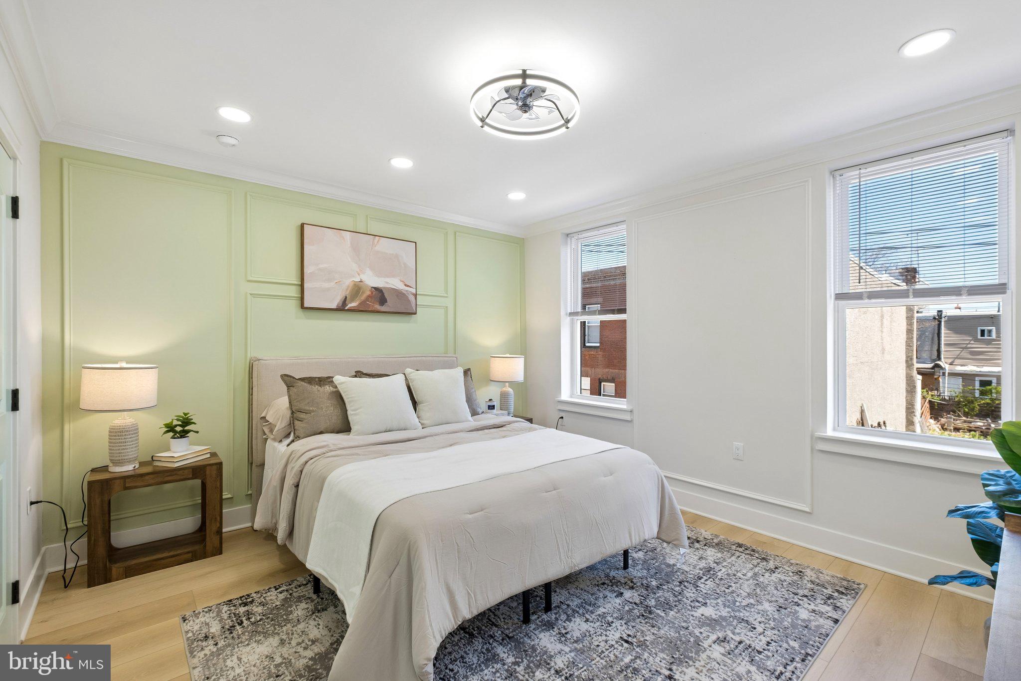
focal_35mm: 15
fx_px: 425
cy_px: 340
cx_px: 510
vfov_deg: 77.3
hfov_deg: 100.4
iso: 250
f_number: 8
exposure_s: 1/30
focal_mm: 10
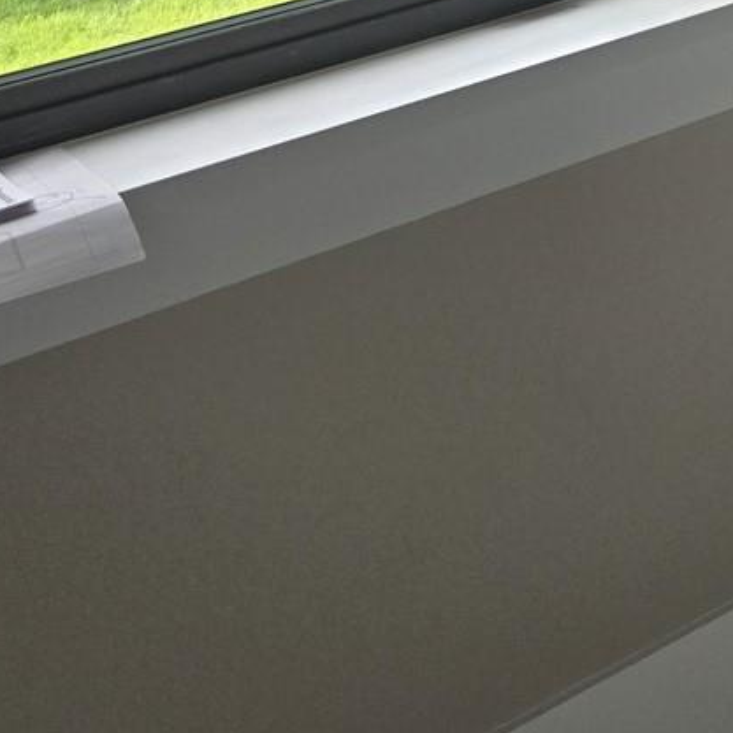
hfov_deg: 19.5
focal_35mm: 78
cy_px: -209
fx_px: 1869
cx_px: 1074
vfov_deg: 20.4
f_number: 1.8
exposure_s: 1/696
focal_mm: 5.4
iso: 80
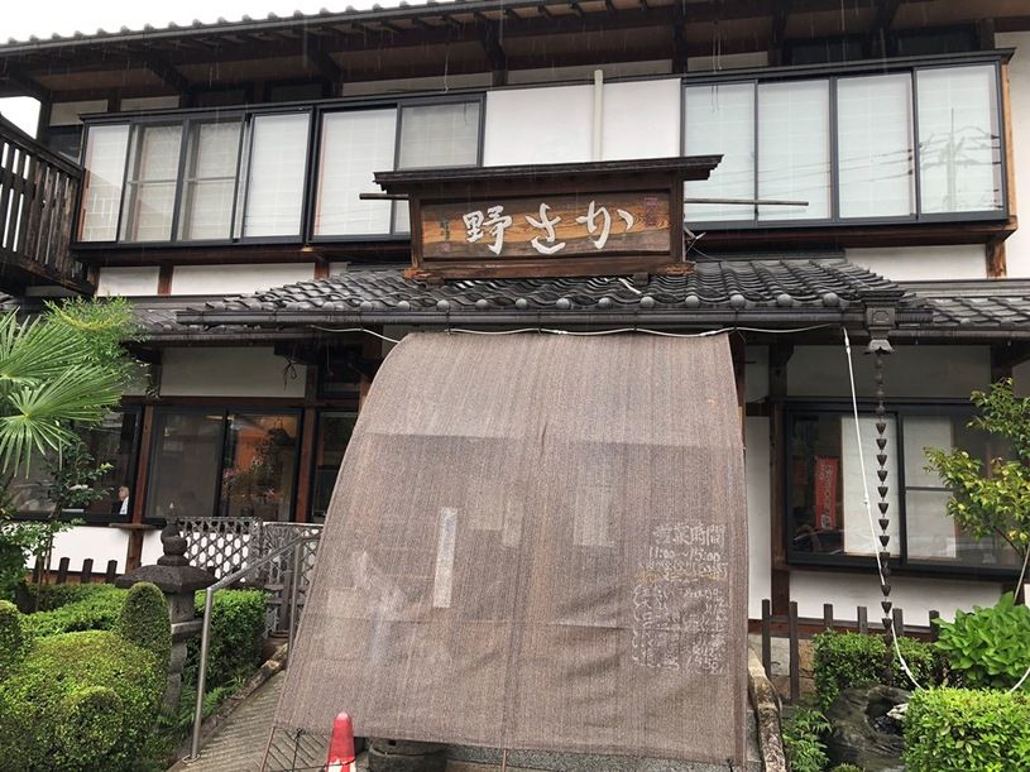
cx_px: 515
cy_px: 386
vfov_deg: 49.7
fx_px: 833
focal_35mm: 28
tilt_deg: +10.4
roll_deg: -2.3
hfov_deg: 63.5
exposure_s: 1/120
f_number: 1.8
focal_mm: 3.99
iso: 40
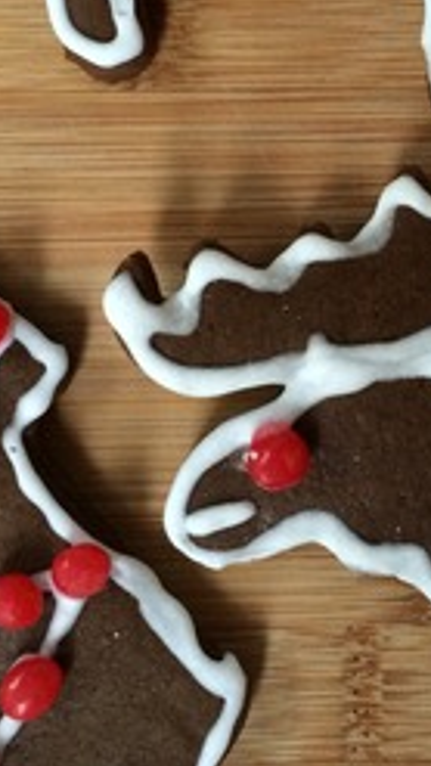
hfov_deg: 18.4
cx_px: 406
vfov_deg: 32.3
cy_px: 209
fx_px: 1300
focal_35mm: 64
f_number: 2.2
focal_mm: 4.15
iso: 320
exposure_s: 1/15
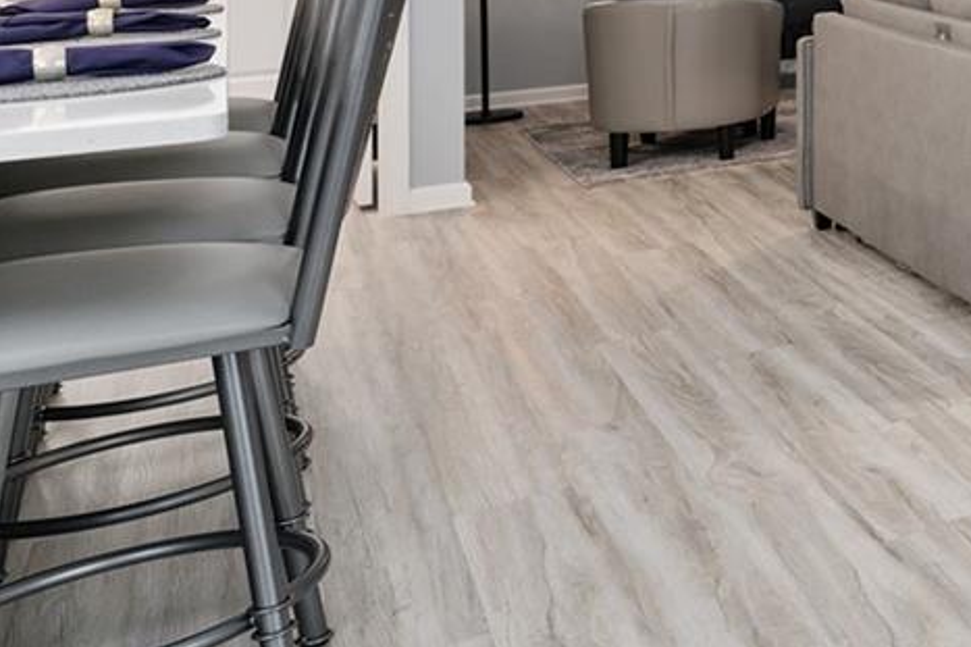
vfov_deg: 23.9
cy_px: -139
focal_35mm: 51
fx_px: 1377
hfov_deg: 24.9
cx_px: 1593
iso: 320
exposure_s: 1/5
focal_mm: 14.9
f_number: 7.1
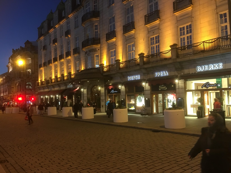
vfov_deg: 48.2
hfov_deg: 61.7
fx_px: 194
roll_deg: +1.7
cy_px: 86
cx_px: 116
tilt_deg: +3.8
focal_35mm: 29
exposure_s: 1/8
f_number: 2.2
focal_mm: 4.15
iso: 100
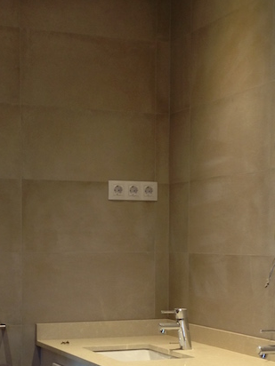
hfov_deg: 18.0
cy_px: 275
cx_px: 111
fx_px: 869
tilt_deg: -3.6
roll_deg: +0.4
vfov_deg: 23.6
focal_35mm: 82
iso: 50
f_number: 2.4
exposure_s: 1/20
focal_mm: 4.12
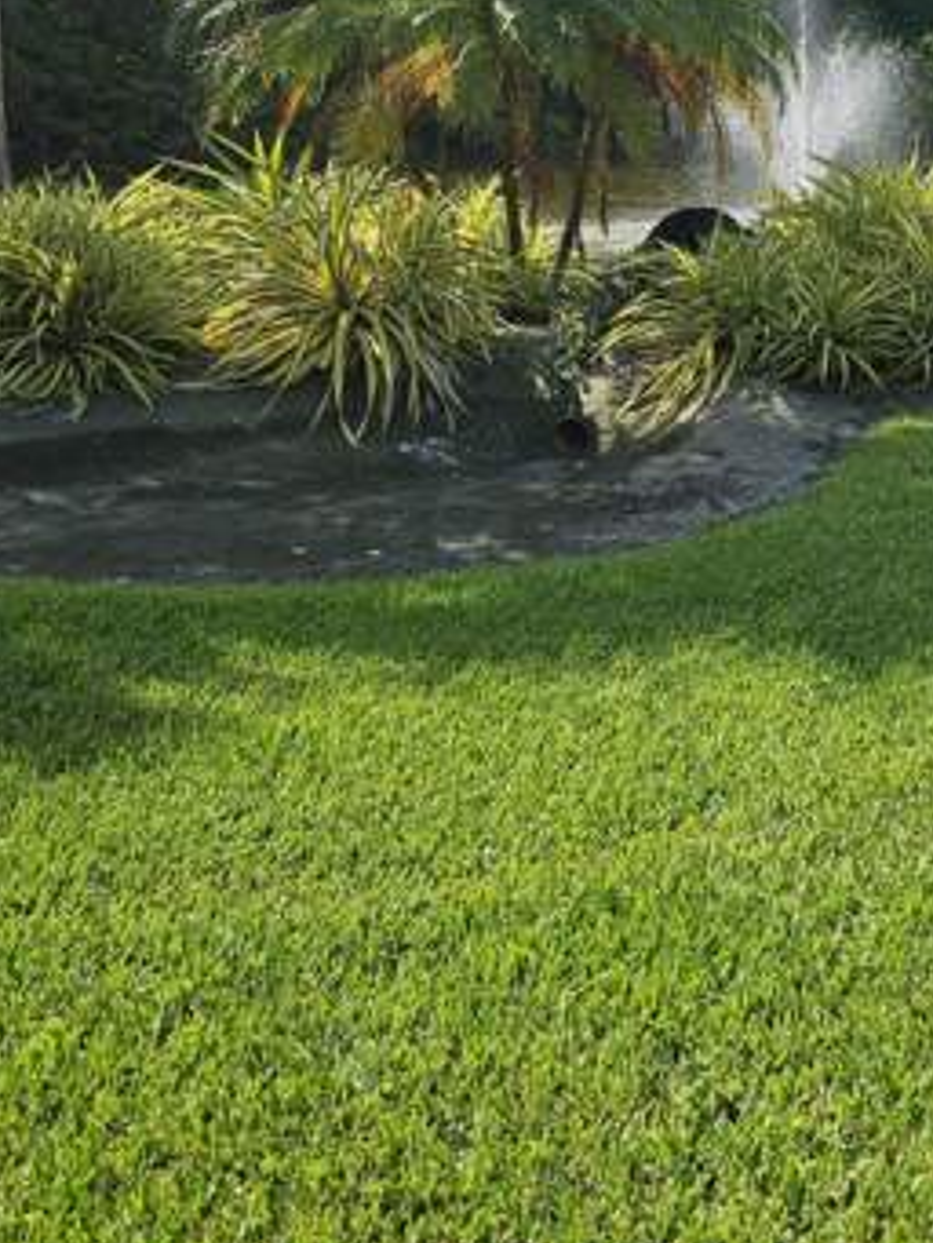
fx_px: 1616
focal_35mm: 45
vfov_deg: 41.2
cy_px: 365
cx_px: 787
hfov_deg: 31.1
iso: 50
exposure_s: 1/3067
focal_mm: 5
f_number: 1.8
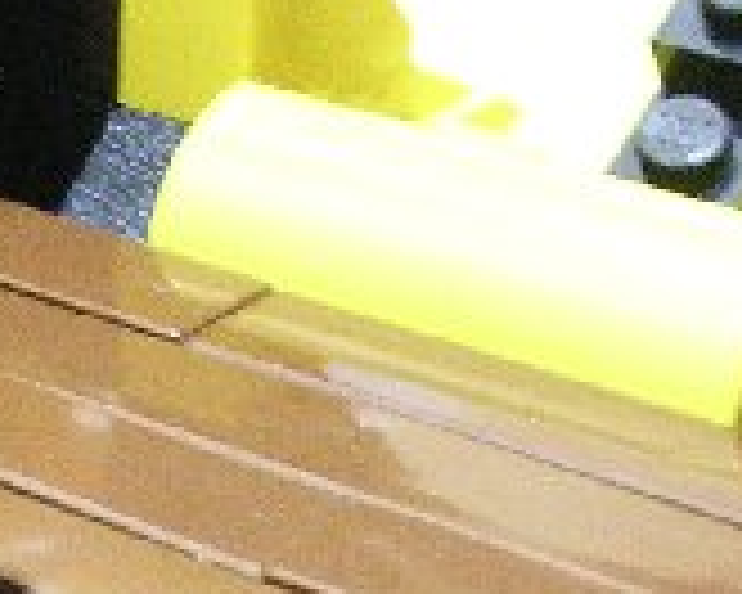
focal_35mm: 144
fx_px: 3162
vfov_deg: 10.4
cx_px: -103
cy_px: 814
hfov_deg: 13.1
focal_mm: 5.8
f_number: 2.8
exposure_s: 1/1.1
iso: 400
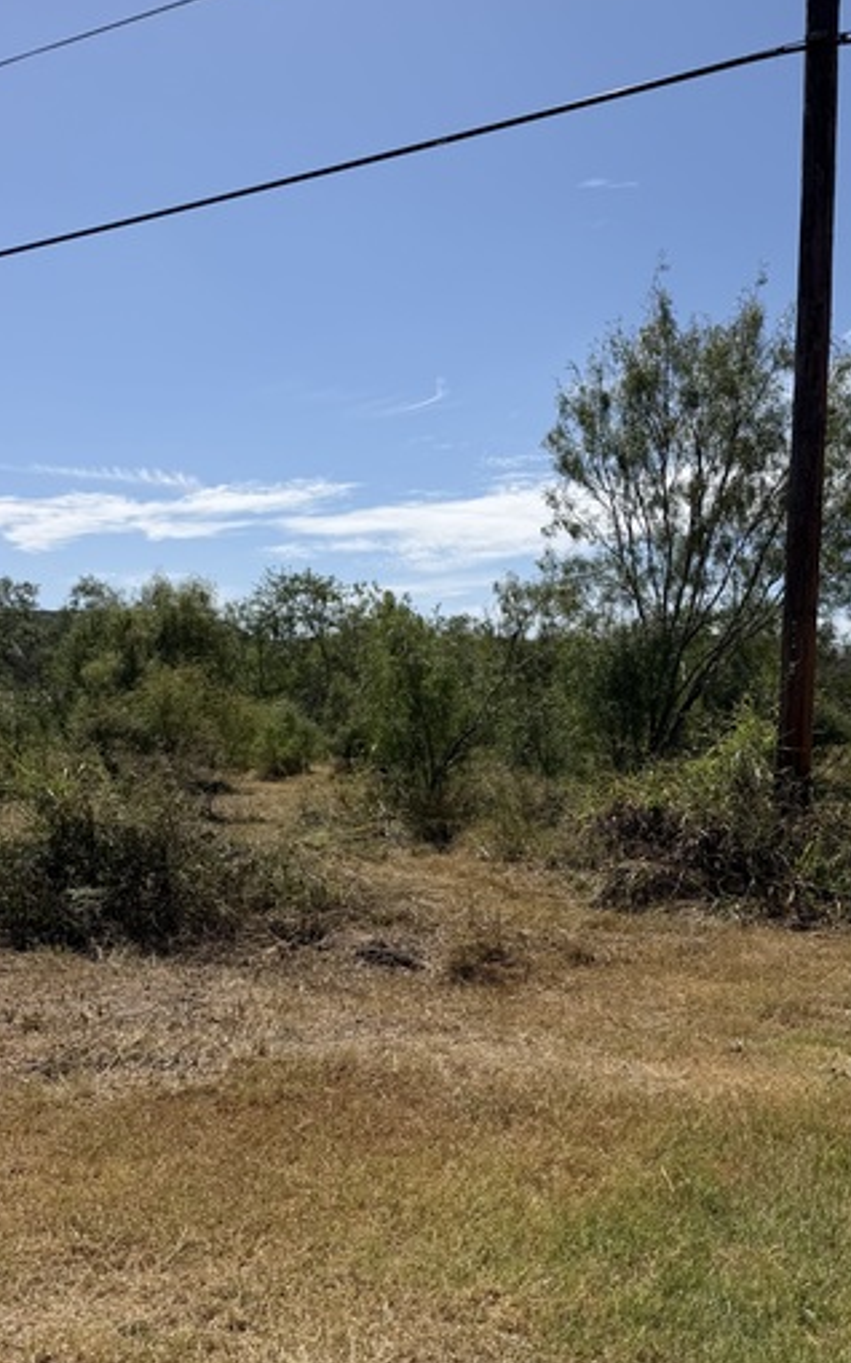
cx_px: 613
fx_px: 1188
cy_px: 825
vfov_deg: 59.1
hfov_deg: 38.6
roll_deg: -1.0
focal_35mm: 32
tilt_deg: -4.5
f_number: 1.78
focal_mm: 6.76
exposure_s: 1/6711
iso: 80
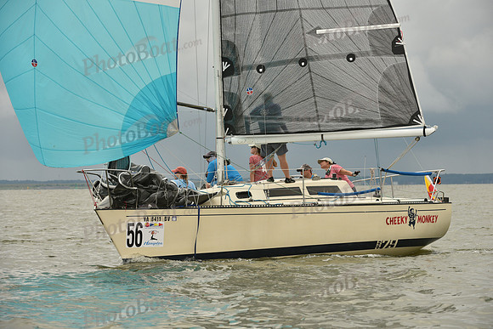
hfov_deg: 10.3
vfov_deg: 6.9
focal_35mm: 200
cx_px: 246
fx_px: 2739
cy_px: 164
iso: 400
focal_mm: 200
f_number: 8
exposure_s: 1/1000
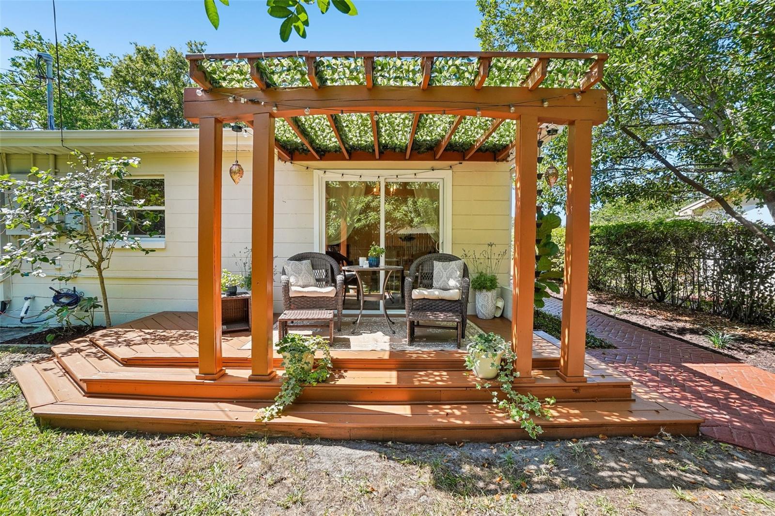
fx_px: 323
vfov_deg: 77.3
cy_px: 258
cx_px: 388
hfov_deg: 100.4
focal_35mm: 15
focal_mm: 10
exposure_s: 1/45
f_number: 8
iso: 100
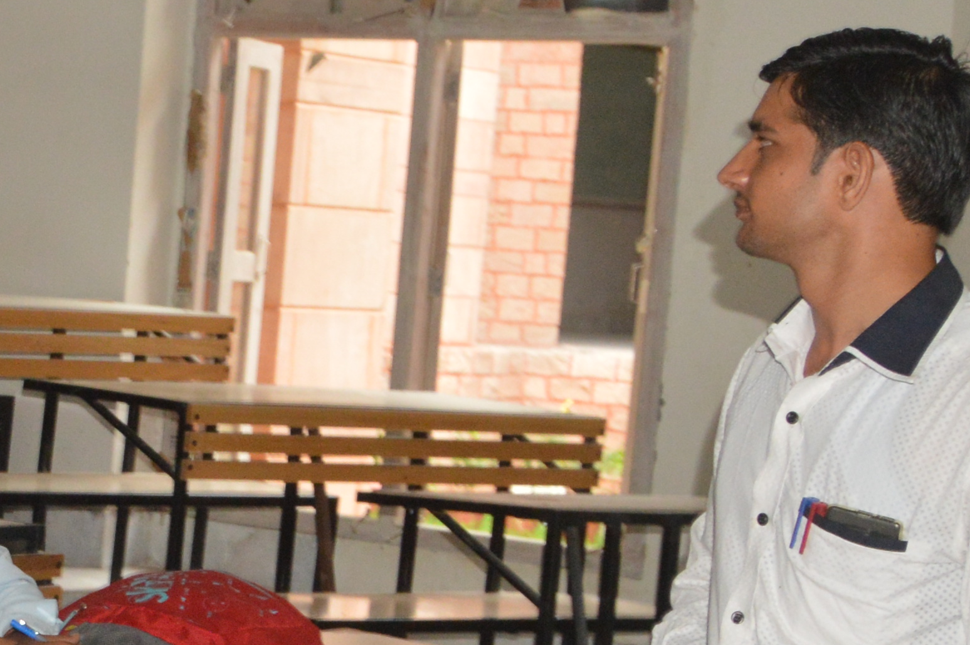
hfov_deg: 16.6
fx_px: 2827
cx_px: -706
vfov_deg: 13.0
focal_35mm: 105
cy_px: 466
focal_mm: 18
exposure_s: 1/125
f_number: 3.5
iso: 800
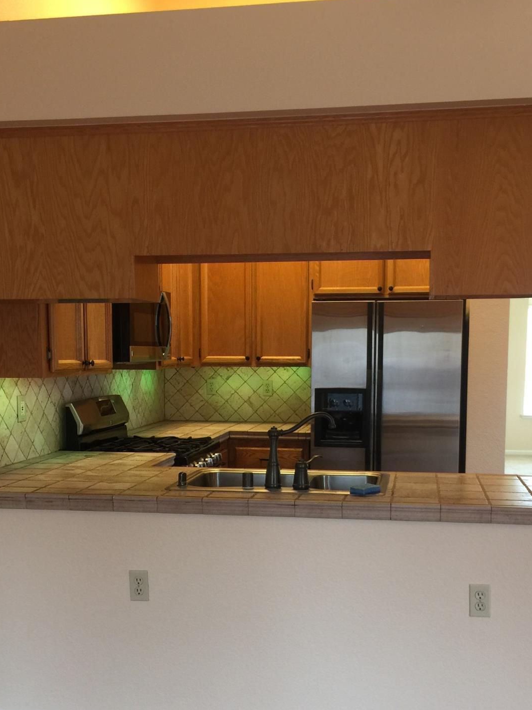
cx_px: 266
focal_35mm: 41
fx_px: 840
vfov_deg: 45.3
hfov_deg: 35.1
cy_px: 449
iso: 50
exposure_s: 1/15
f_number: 2.2
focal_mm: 4.15
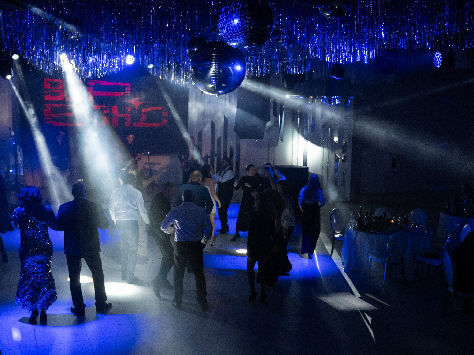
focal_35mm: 40
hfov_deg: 46.7
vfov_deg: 36.0
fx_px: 548
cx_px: 211
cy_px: 180
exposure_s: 1/1600
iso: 10000
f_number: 4.5
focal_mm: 36
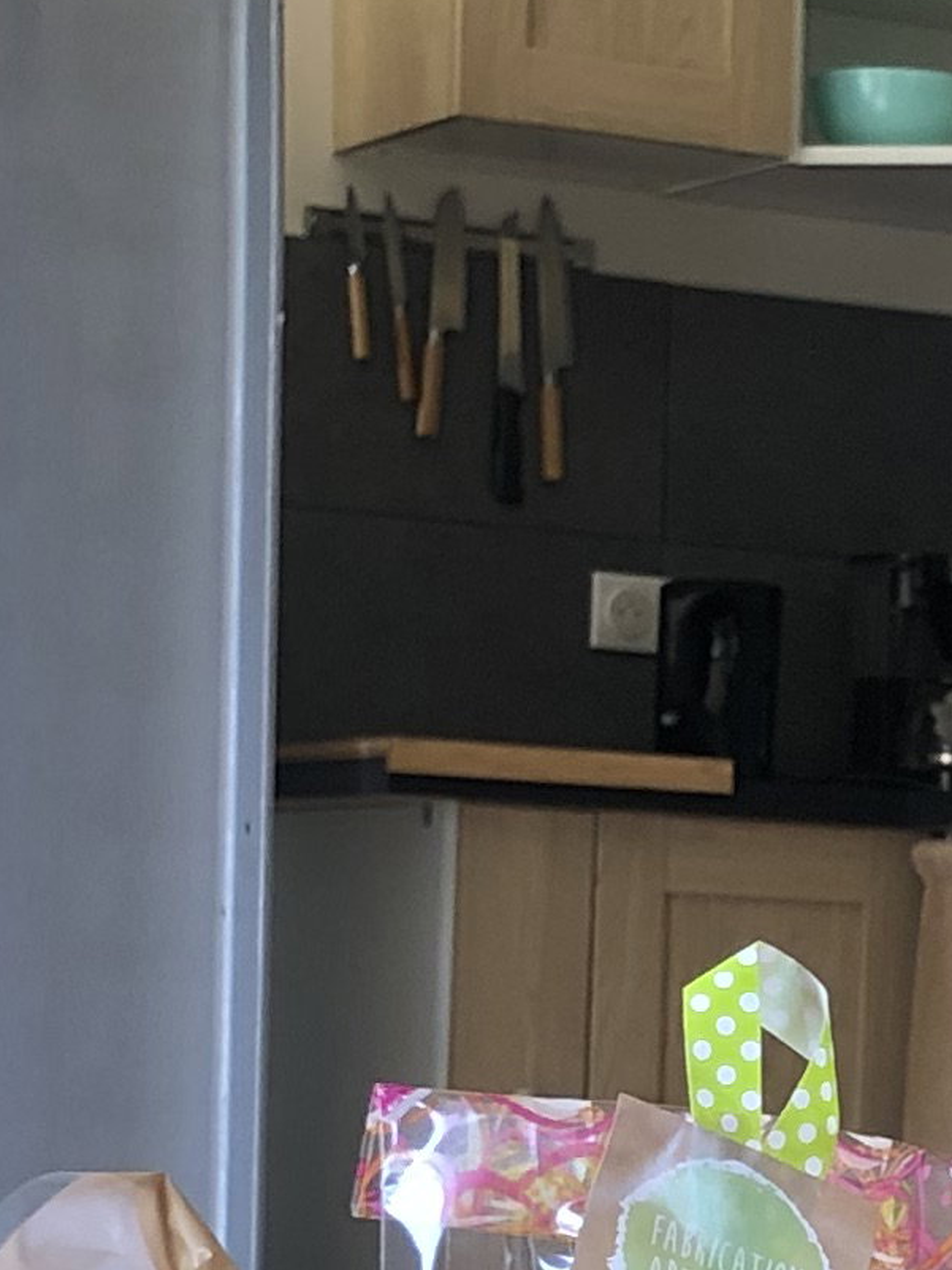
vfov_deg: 13.9
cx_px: 1174
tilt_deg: -1.0
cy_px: 1145
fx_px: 5169
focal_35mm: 141
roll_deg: -1.8
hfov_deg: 10.3
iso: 20
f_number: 1.8
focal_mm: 3.99
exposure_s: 1/40
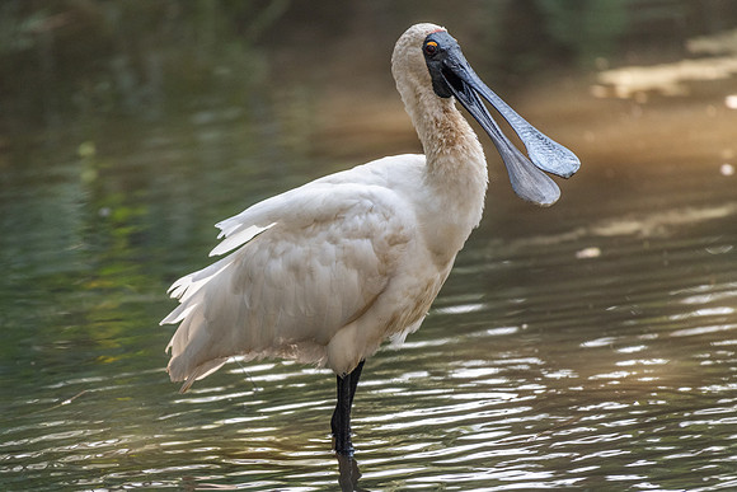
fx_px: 12829
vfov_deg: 2.2
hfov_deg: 3.3
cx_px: 337
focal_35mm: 627
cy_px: 304
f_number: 5.6
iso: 1100
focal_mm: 500
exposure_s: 1/800
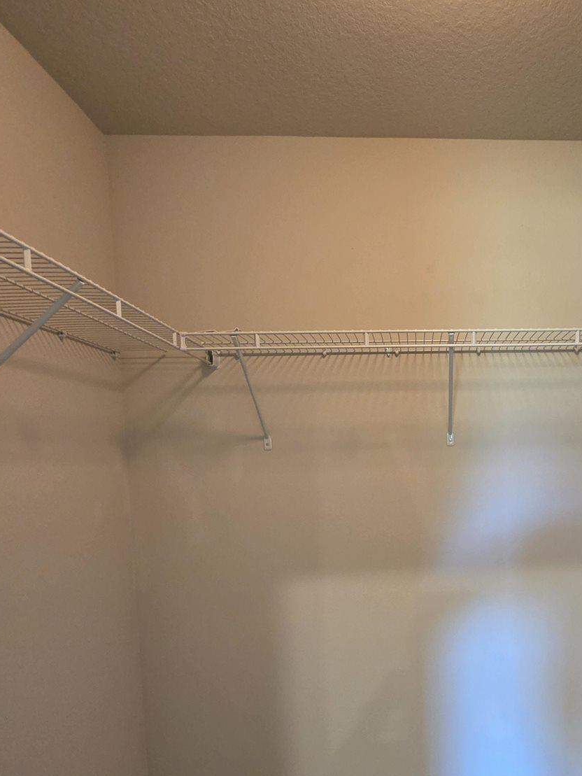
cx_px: 462
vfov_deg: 69.6
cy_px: 515
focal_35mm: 24
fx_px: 538
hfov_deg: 53.2
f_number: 1.9
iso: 640
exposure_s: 1/60
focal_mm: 2.2
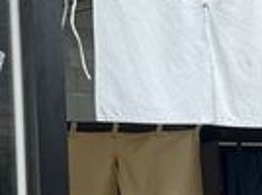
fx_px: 1103
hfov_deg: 13.1
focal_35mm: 146
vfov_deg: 10.1
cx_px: 343
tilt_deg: +6.8
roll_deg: +4.3
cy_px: 161
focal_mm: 6.76
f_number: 1.78
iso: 80
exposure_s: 1/842
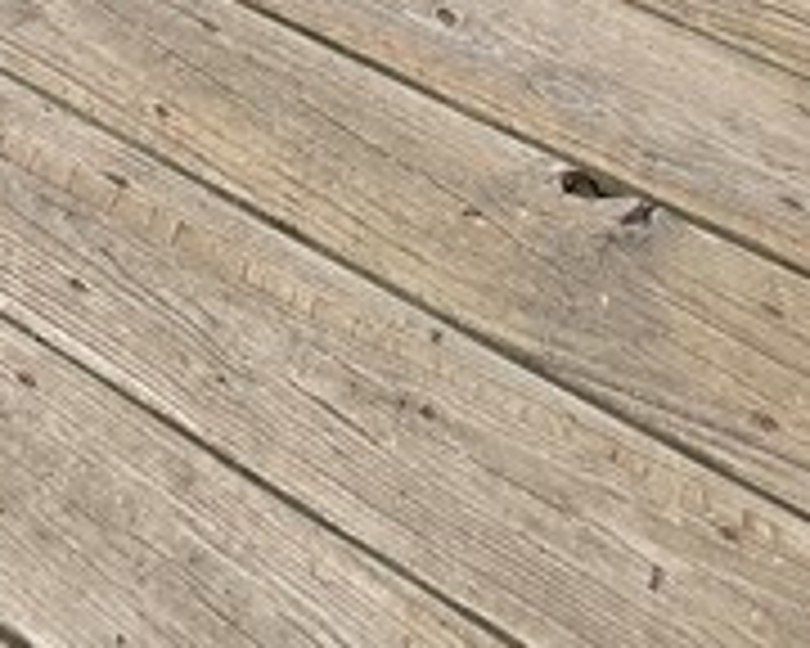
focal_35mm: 72
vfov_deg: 10.7
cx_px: -32
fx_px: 1726
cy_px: -1418
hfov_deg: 24.9
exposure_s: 1/1663
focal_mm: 2.2
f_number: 1.9
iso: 32
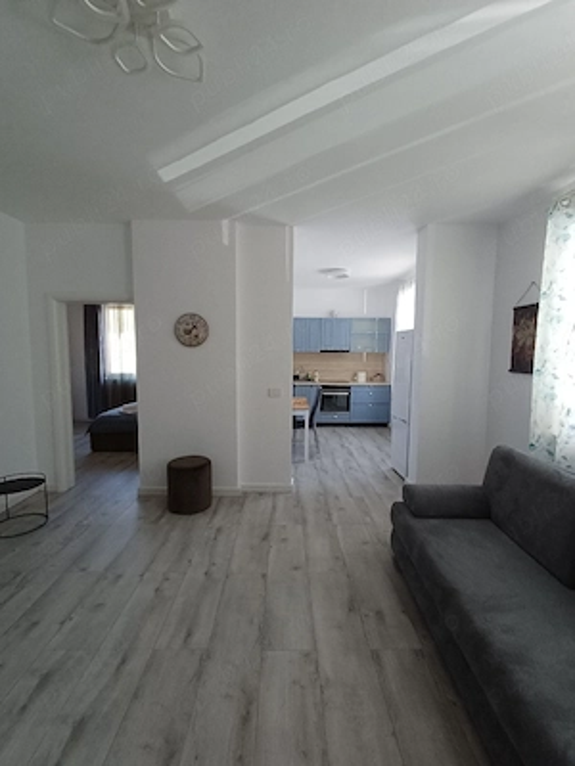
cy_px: 383
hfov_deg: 78.1
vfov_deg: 94.5
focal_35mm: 16
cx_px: 288
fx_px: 354
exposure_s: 1/50
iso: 200
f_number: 2.2
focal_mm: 1.64
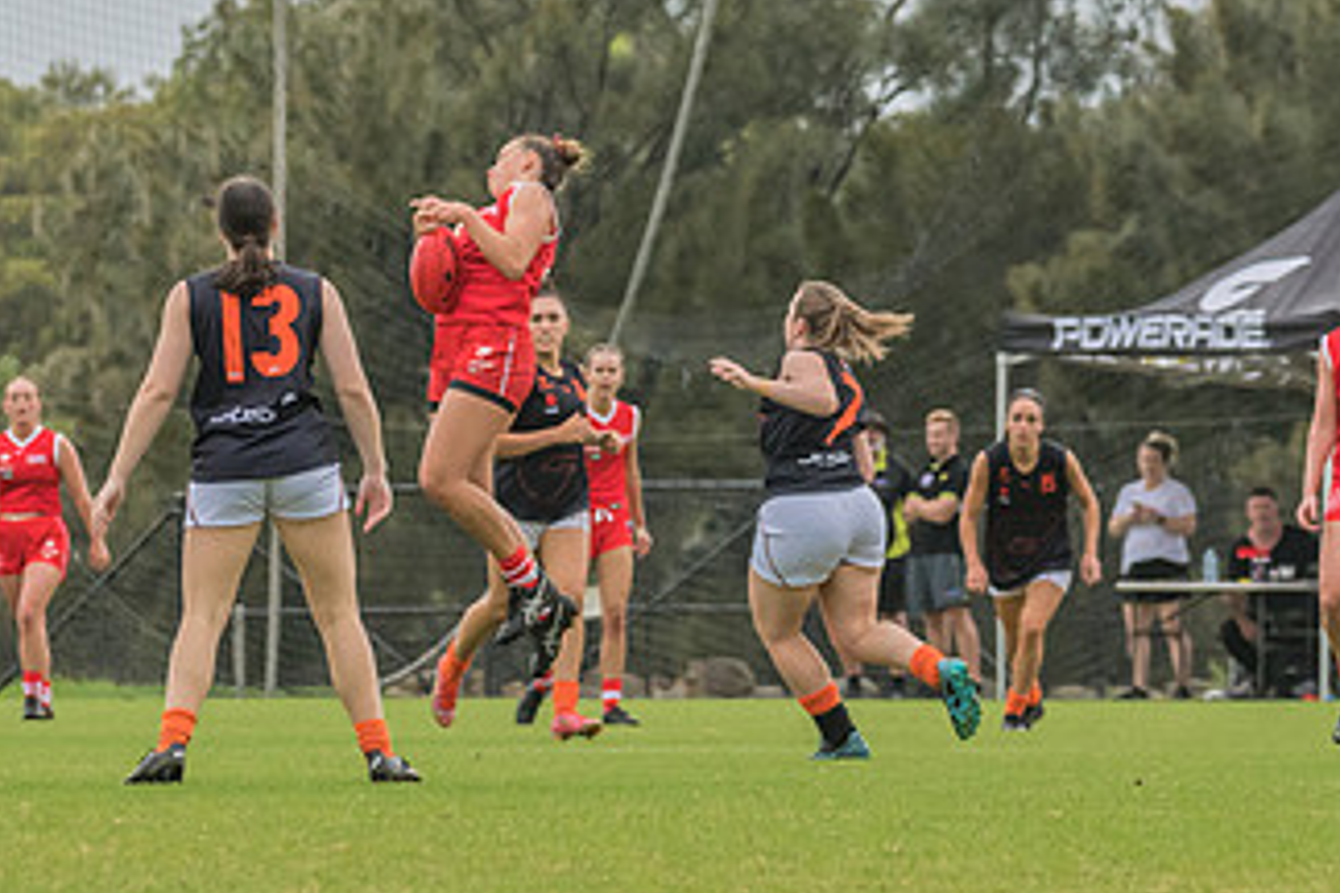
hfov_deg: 3.8
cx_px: 368
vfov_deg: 2.5
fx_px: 20173
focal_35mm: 542
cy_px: 122
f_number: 7.1
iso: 800
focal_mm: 170
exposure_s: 1/1250
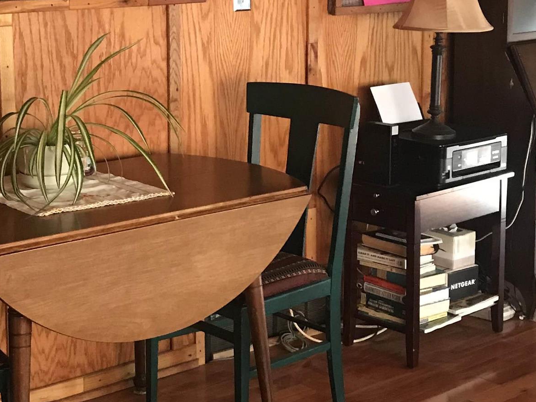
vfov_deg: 20.1
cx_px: 176
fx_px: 1131
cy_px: 130
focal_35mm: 73
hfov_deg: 26.5
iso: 100
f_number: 1.8
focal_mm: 3.99
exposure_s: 1/15
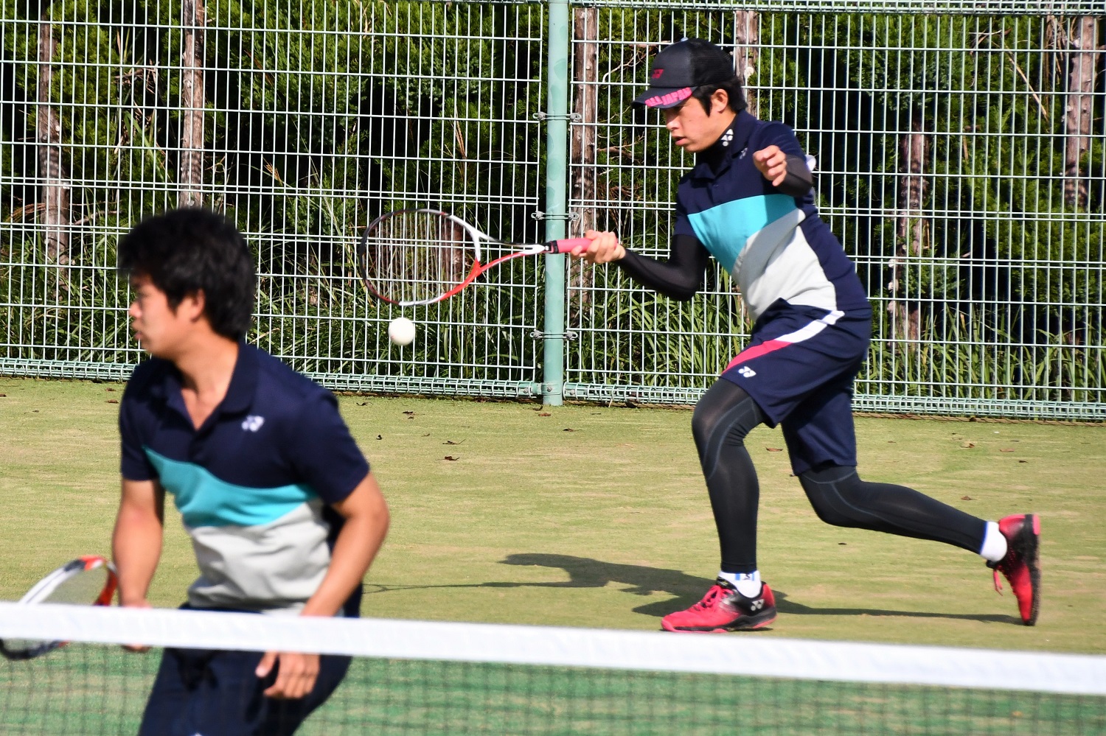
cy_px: 368
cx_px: 553
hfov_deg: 6.5
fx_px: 9674
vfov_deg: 4.4
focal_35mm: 315
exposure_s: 1/4000
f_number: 8
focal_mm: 210
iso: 640
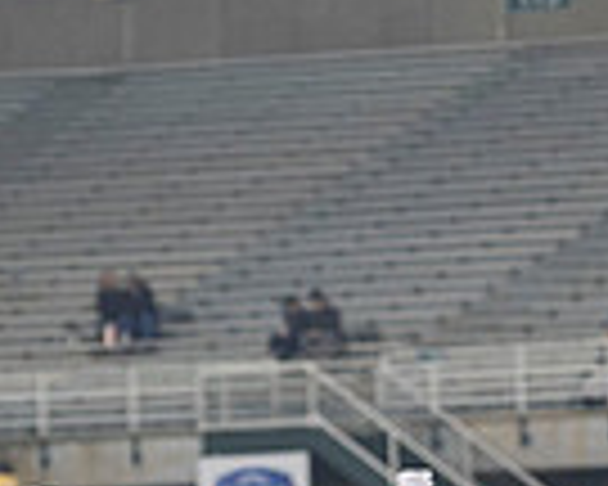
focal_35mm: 384
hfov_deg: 5.0
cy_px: 774
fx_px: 6910
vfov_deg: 4.0
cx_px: 351
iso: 1000
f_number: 2.8
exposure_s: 1/500
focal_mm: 95
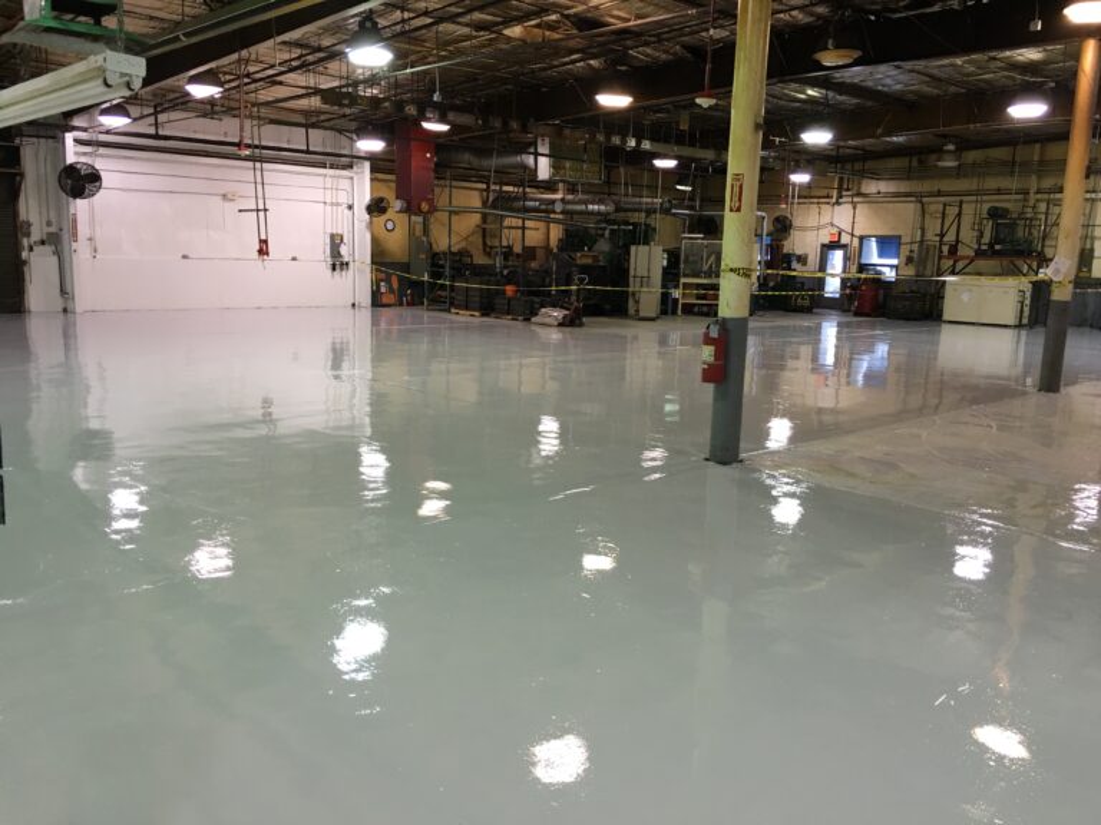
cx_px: 550
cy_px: 412
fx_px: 922
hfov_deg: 61.7
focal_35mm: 29
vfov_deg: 48.2
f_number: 2.2
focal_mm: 4.15
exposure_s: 1/30
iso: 40
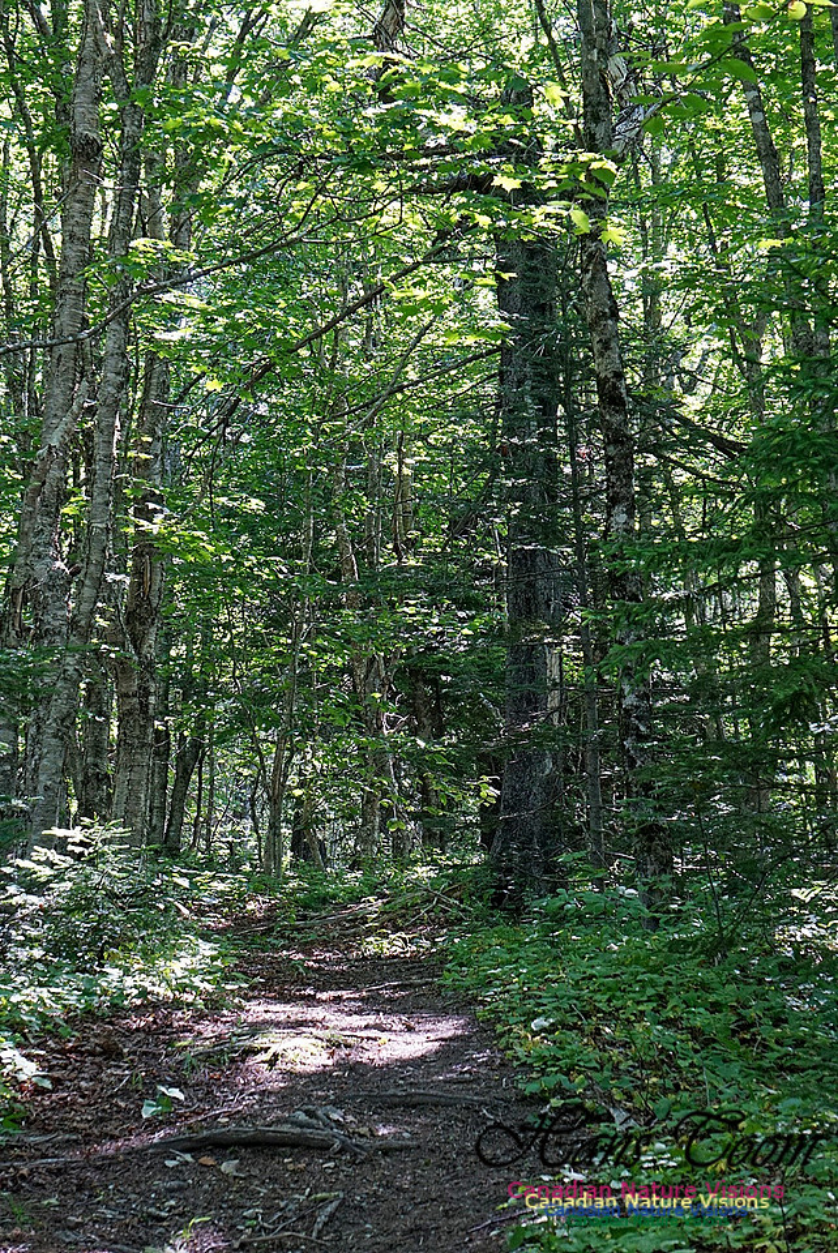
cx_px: 419
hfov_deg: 16.6
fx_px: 2874
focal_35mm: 82
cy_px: 626
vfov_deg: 24.6
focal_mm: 55
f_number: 9
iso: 800
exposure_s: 1/50
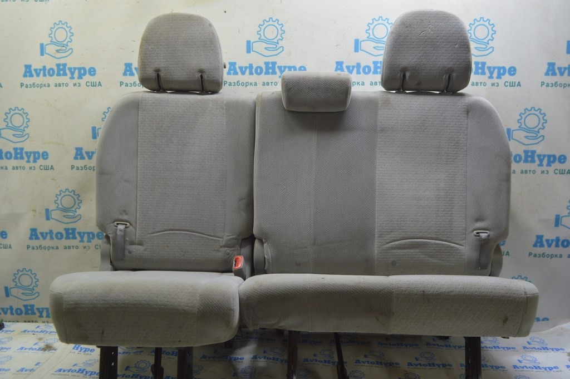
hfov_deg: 62.0
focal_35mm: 30
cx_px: 285
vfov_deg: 43.5
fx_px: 475
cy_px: 190
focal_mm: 20
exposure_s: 1/20
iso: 400
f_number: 5.6
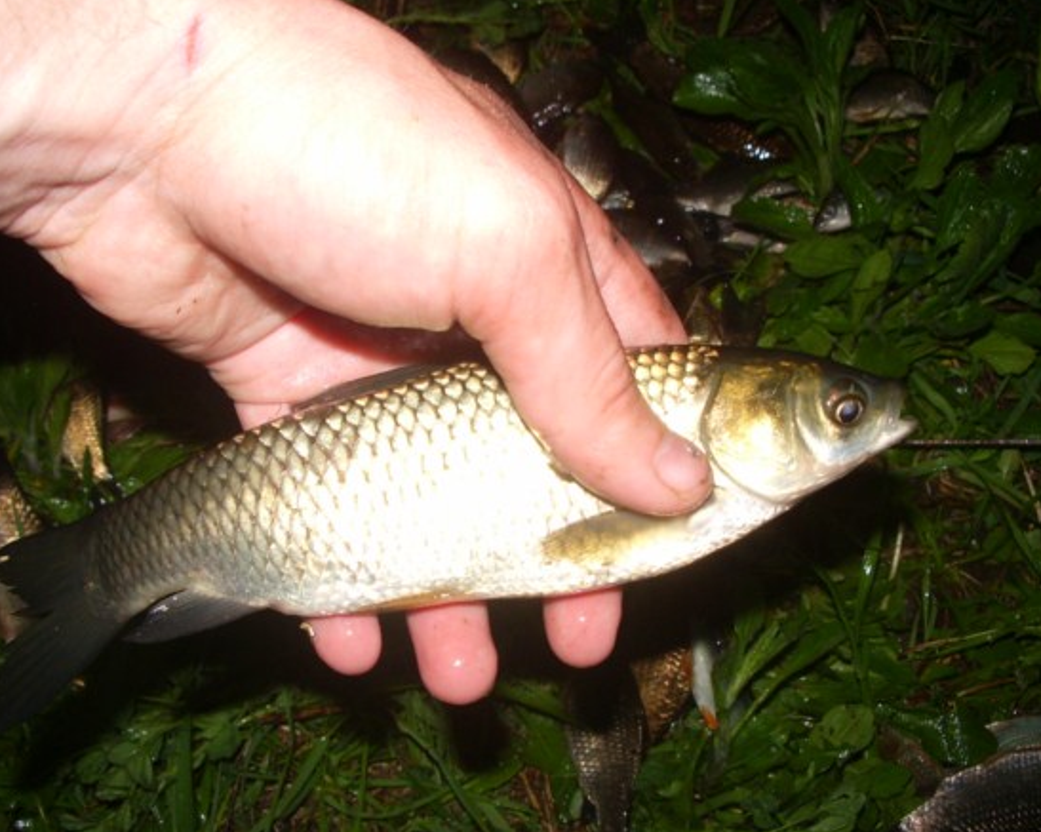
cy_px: 440
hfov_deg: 45.8
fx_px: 1232
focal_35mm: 40
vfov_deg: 37.3
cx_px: 540
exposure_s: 1/40
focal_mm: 5.8
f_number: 4.3
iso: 100
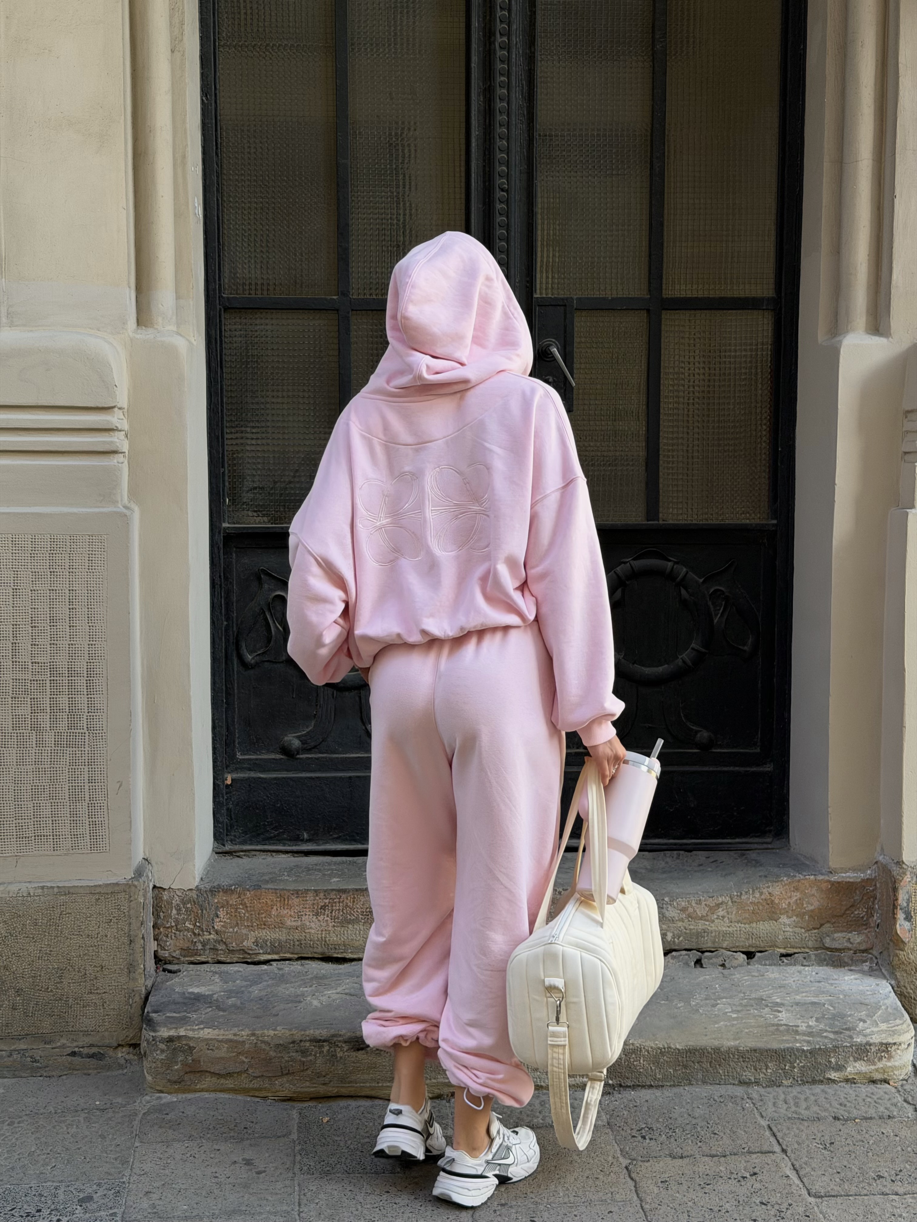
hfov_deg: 30.3
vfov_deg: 39.7
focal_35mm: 48
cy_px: 611
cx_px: 458
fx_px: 1695
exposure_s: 1/712
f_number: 1.78
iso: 64
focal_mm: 6.76
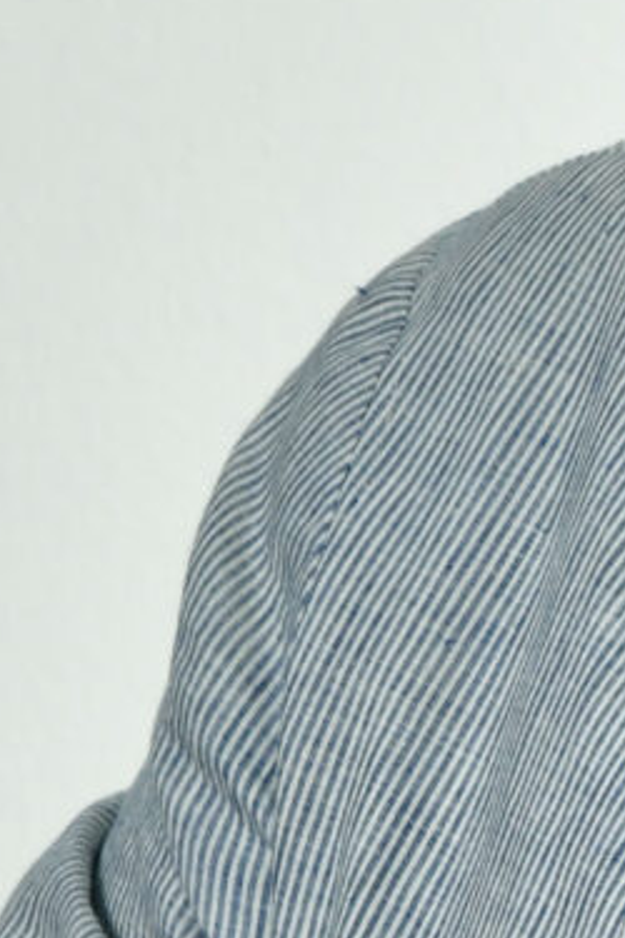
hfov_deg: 2.9
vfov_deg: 4.3
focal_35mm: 480
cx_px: 890
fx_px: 12499
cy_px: 338
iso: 400
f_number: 10
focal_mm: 120
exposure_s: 1/80
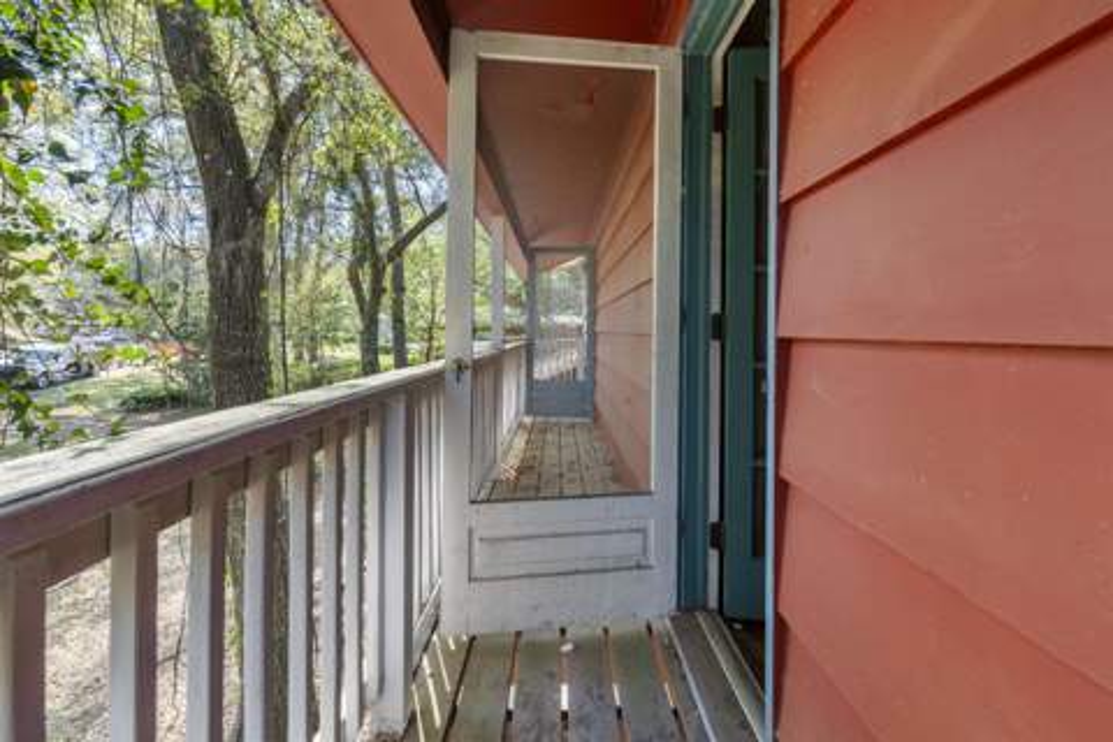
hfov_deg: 96.7
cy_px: 371
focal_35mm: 16
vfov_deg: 73.7
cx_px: 556
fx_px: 495
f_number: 8
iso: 640
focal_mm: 16
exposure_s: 1/60
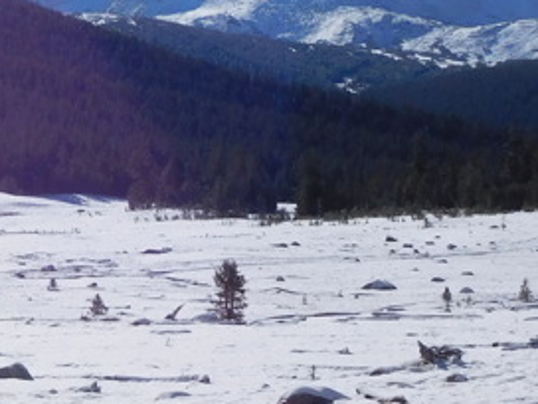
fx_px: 2440
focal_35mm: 157
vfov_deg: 9.4
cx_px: -205
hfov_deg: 12.1
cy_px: 0
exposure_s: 1/800
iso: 125
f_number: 7.8
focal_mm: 7.1
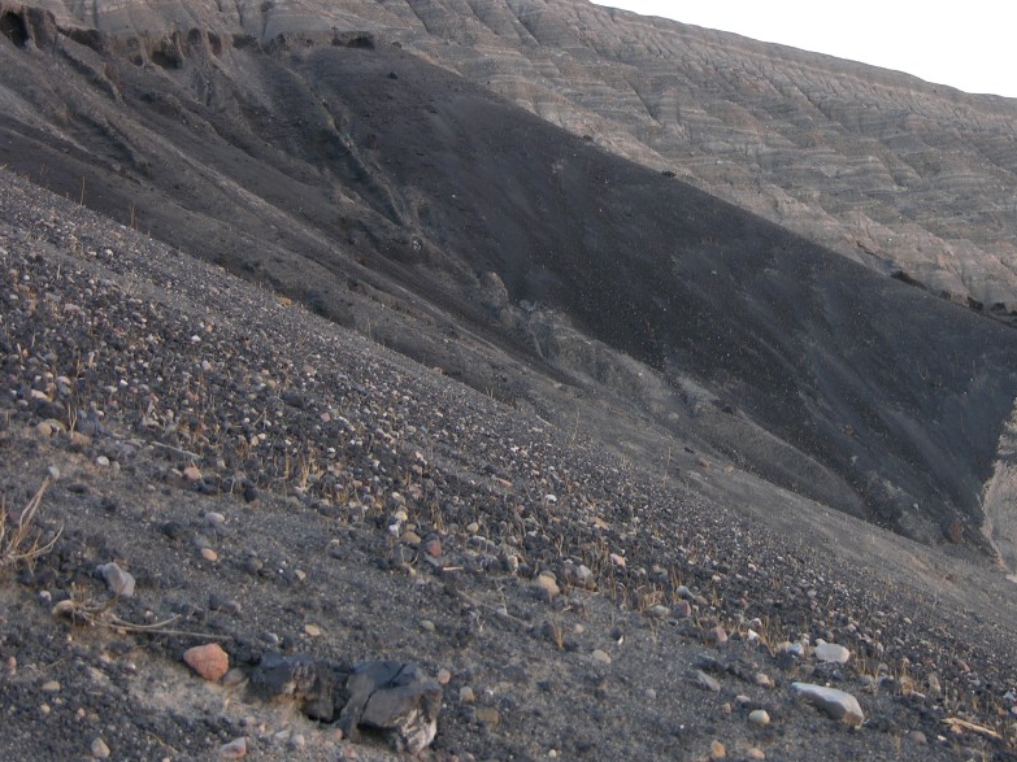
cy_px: 332
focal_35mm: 102
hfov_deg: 19.2
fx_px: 2996
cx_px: 649
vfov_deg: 14.5
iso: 50
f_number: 3.4
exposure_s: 1/76.4
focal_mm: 19.9
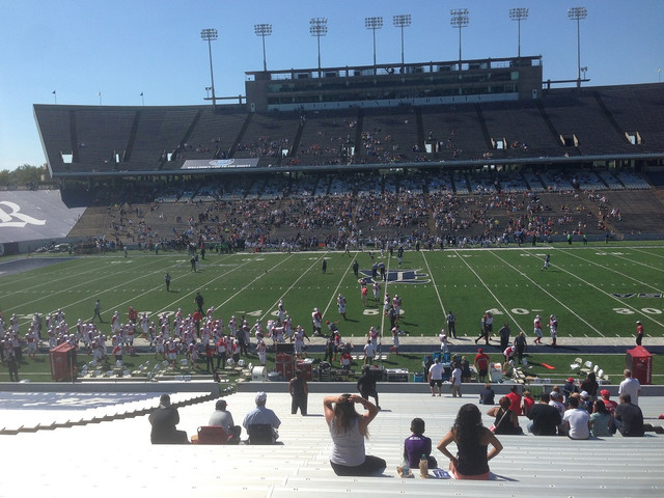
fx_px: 633
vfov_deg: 42.9
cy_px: 249
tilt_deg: -3.2
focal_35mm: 33
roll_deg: +2.2
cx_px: 332
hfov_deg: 55.4
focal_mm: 4.12
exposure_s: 1/2008
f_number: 2.4
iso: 50
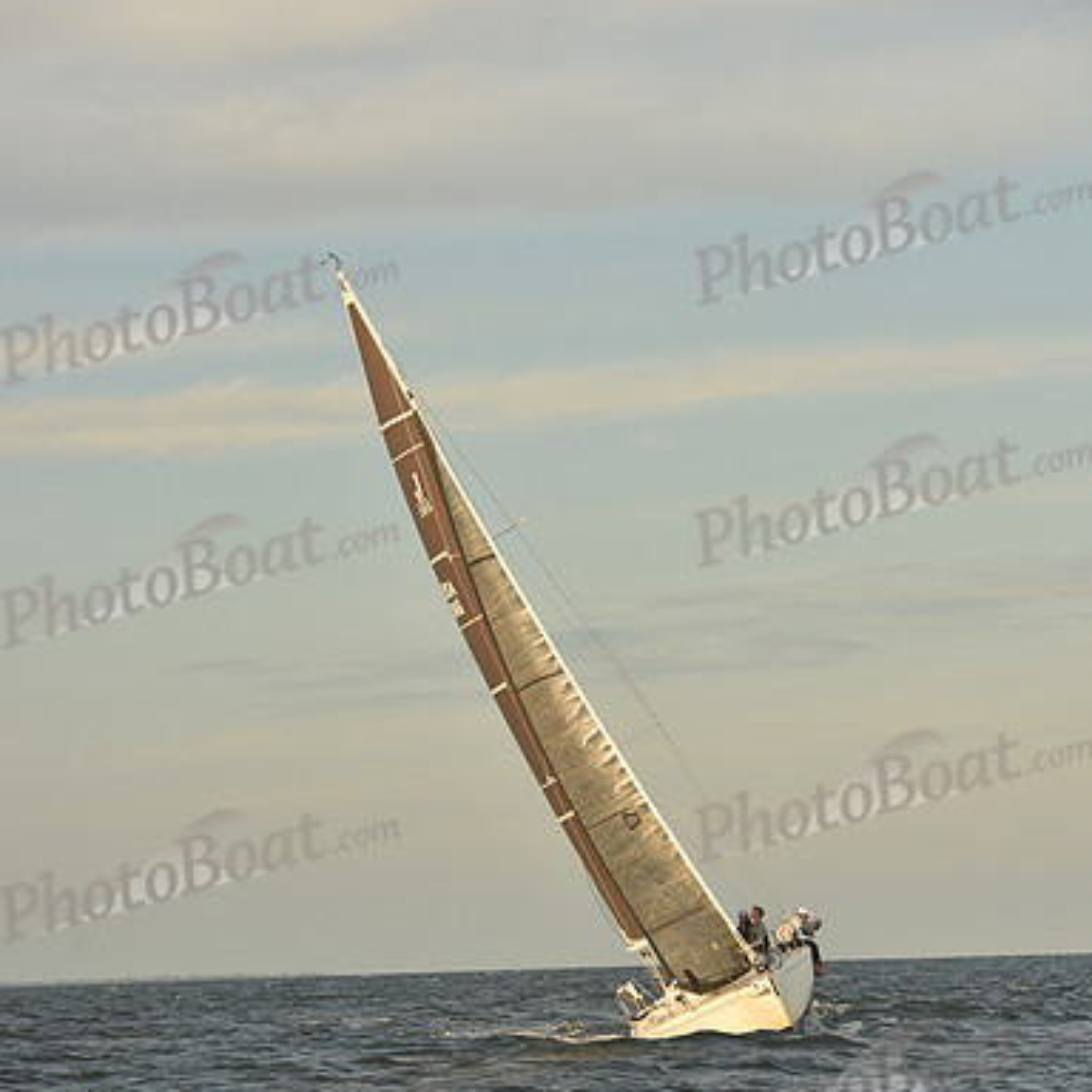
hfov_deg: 11.7
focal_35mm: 149
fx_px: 5318
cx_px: 547
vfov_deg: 11.7
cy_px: 682
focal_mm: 116
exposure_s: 1/640
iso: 250
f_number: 5
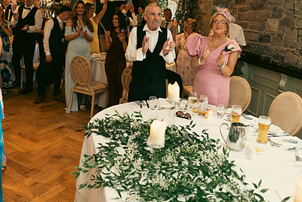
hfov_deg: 53.0
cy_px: 54
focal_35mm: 36
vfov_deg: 36.2
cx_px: 134
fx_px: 302
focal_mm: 24
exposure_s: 1/160
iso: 2500
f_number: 3.5
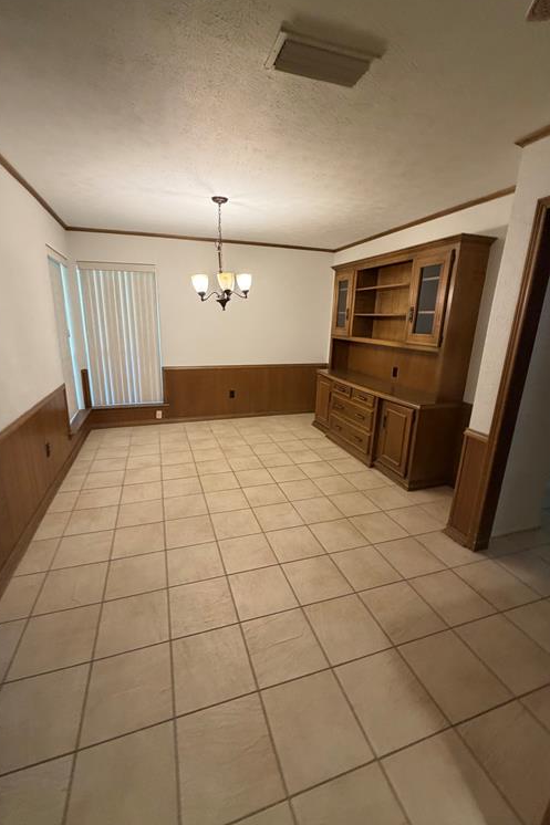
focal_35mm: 15
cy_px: 409
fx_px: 344
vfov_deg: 100.4
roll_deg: -3.1
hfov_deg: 77.3
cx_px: 267
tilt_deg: -12.7
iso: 250
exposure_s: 1/60
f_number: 2.2
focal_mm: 2.22
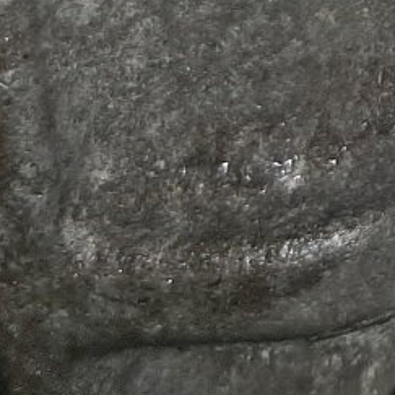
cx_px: 658
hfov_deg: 12.0
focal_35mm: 136
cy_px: -421
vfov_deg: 11.4
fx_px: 1756
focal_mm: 3.93
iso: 72
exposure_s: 1/100
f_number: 1.7
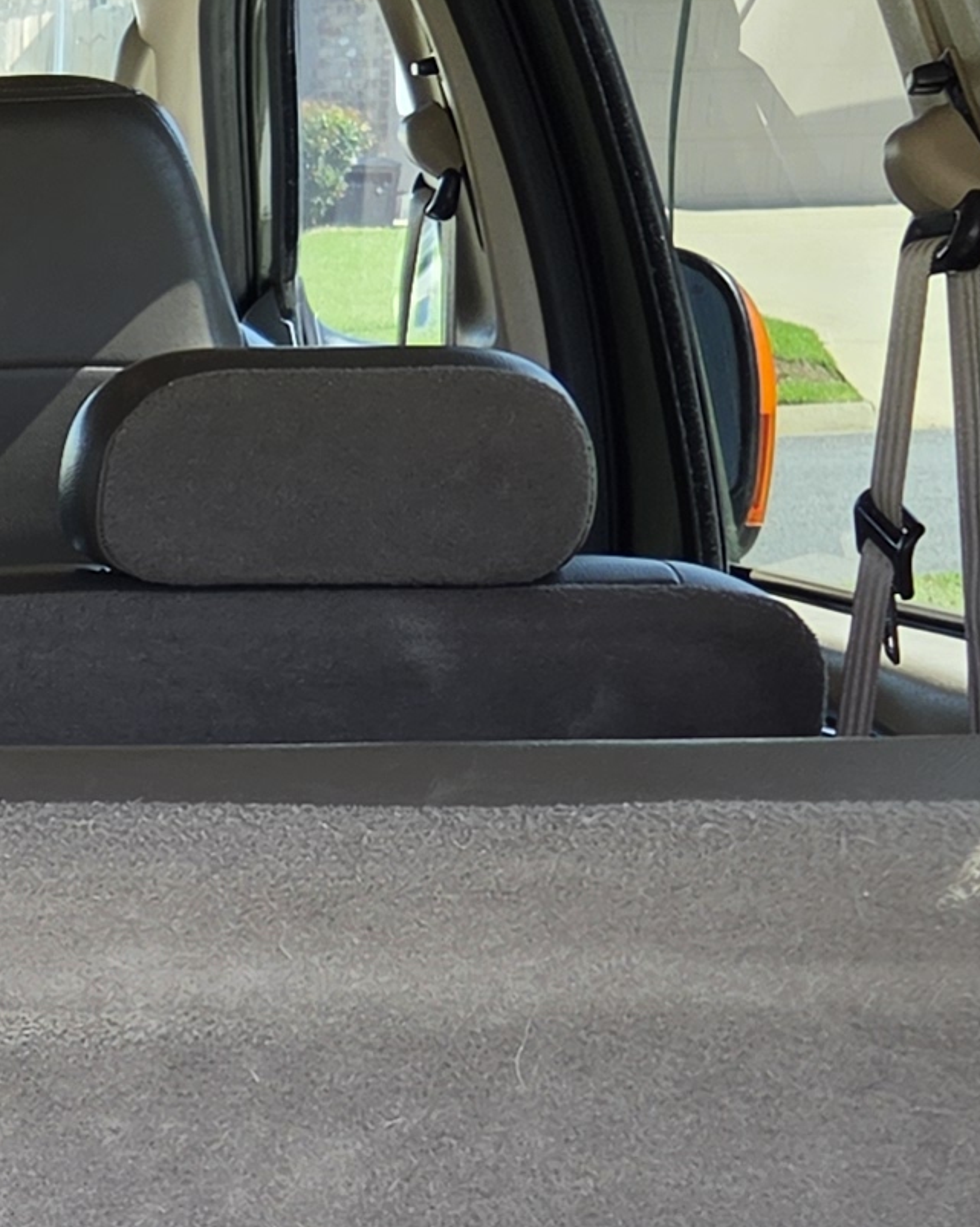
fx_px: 4063
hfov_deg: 12.6
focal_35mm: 112
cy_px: 1238
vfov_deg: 16.8
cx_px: -771
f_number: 1.8
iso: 50
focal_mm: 5.4
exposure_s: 1/180
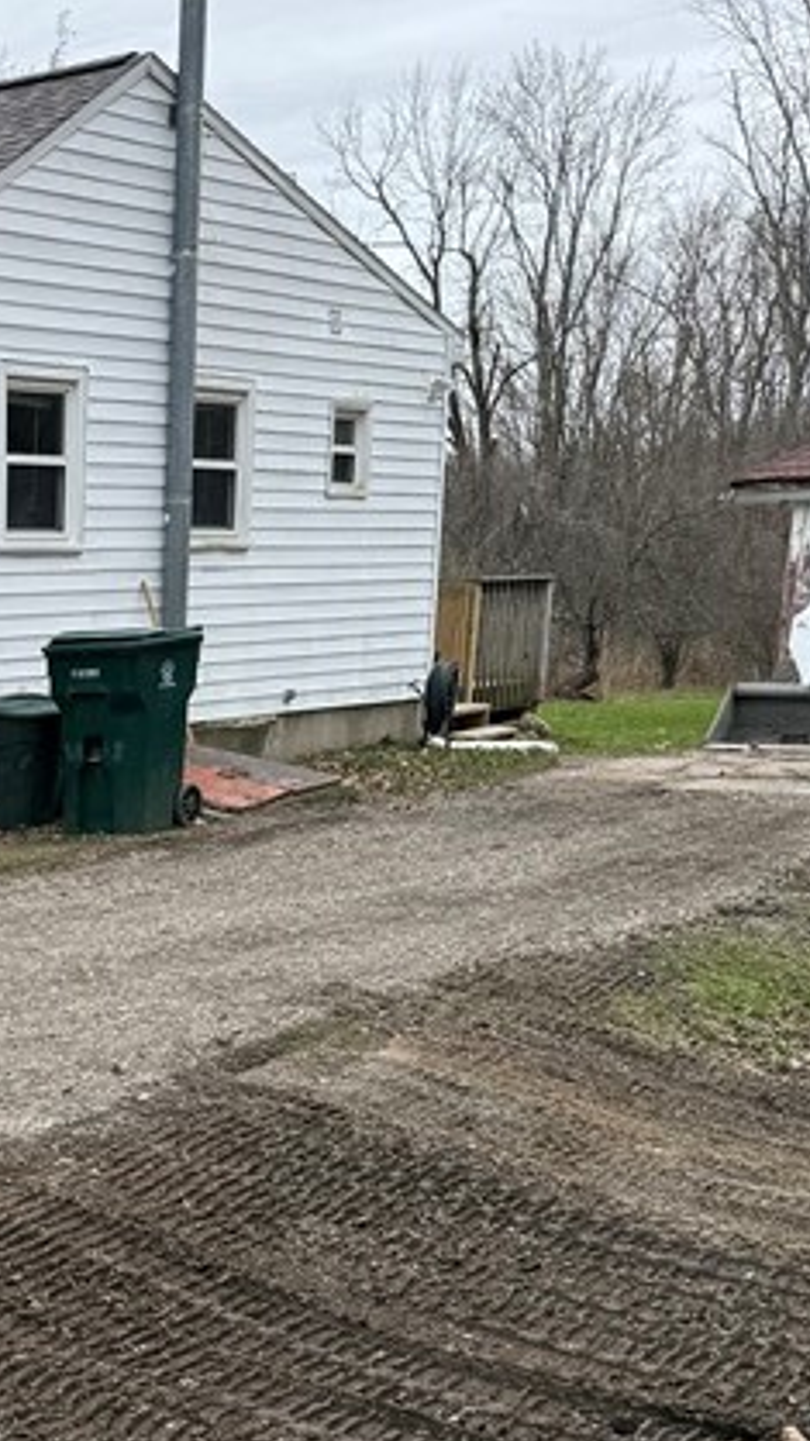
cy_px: 1348
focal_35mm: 64
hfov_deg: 17.1
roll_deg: +1.7
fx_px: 2445
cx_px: -386
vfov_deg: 31.0
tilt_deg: -17.2
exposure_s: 1/1522
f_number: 1.78
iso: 100
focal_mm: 6.76
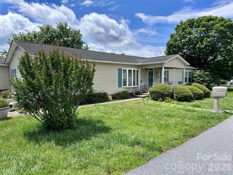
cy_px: 88
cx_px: 116
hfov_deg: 71.6
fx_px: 162
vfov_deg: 56.8
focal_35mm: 24
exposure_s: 1/4016
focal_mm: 6.86
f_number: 1.78
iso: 80
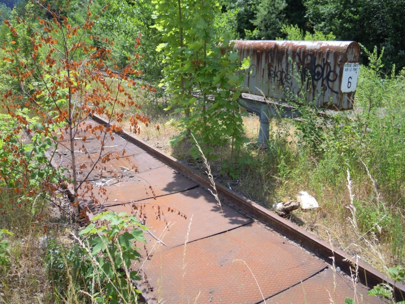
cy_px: 149
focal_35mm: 29
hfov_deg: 61.7
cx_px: 204
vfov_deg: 48.2
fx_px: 339
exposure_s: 1/800
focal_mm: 5
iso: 100
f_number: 2.7
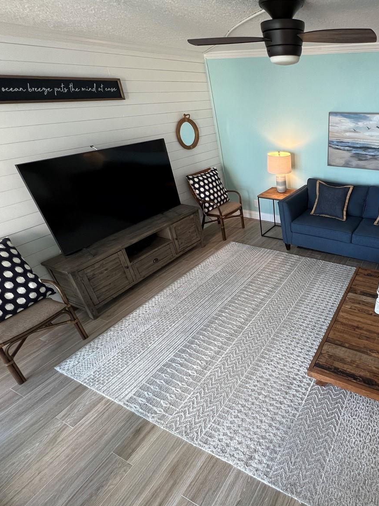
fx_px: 263
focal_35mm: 18
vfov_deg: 87.8
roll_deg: +1.5
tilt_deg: -31.3
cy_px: 254
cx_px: 306
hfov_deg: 64.8
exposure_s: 1/120
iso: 125
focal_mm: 1.57
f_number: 1.8
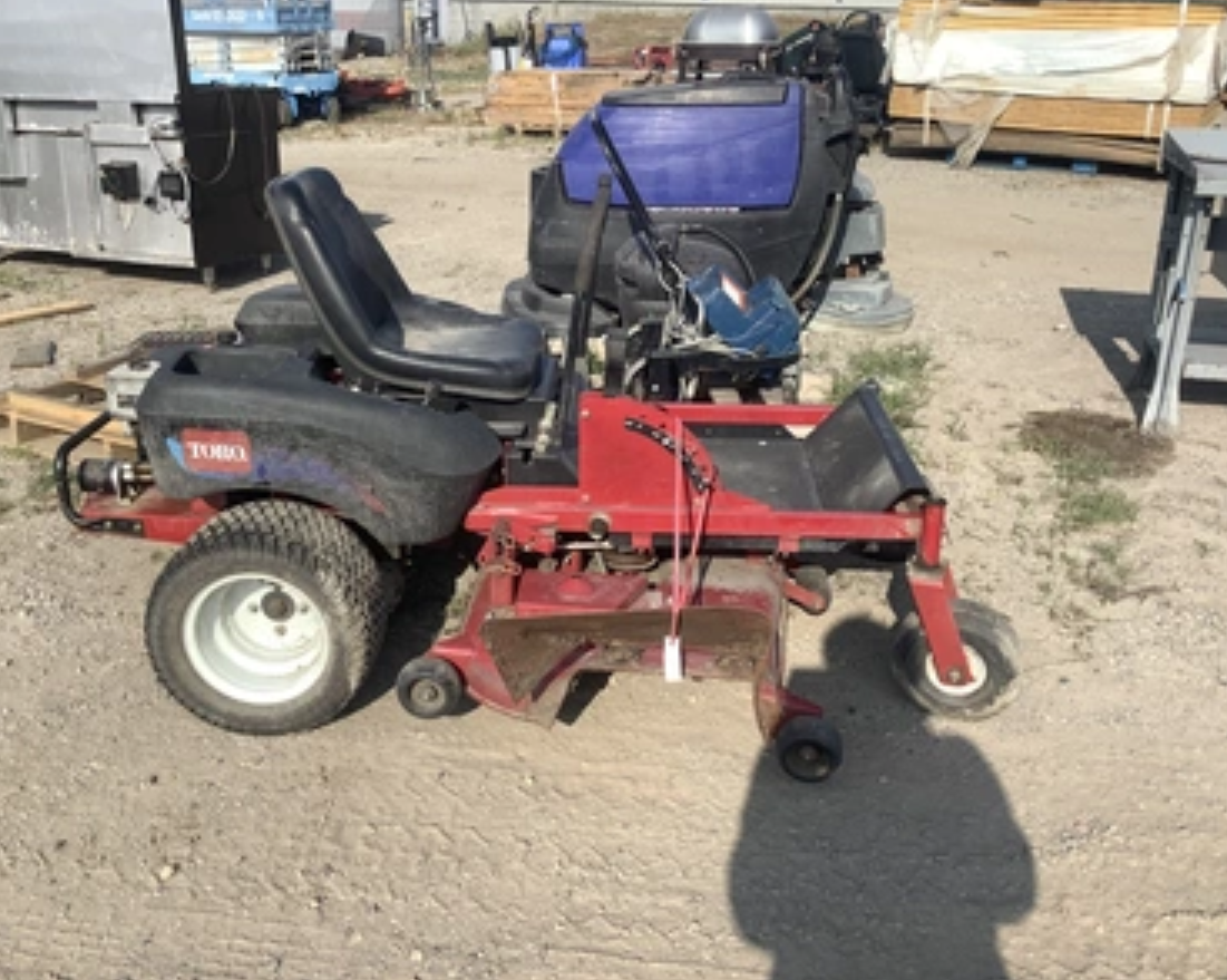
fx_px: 1197
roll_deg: -1.8
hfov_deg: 54.2
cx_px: 578
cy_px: 485
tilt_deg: -21.9
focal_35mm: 33
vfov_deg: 44.5
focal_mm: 3.3
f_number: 2.4
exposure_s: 1/1116
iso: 25
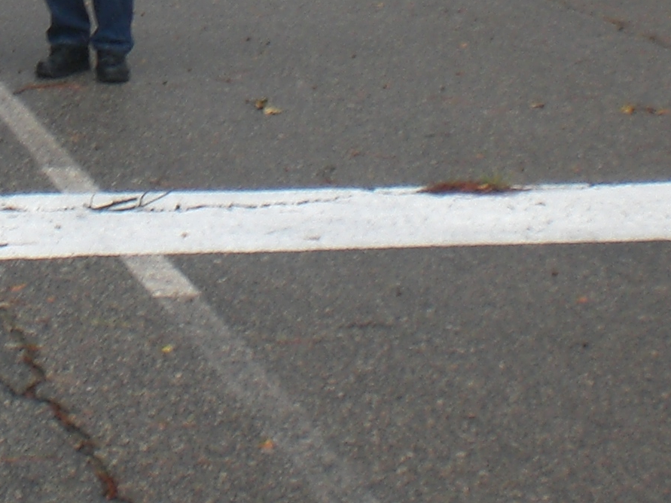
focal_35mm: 131
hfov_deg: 14.8
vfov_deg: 11.0
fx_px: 2539
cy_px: -148
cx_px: -20
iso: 50
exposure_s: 1/250
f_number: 4.4
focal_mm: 6.3
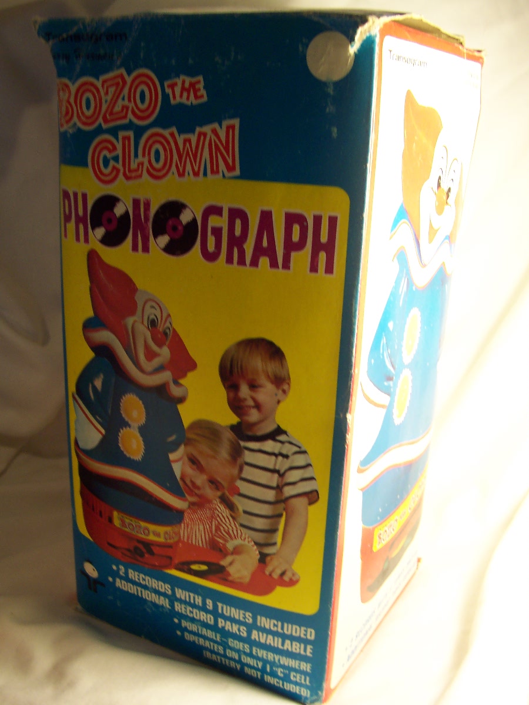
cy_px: 352
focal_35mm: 37
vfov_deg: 50.1
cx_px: 264
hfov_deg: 38.7
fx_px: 754
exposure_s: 1/45
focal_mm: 5.6
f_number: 2.8
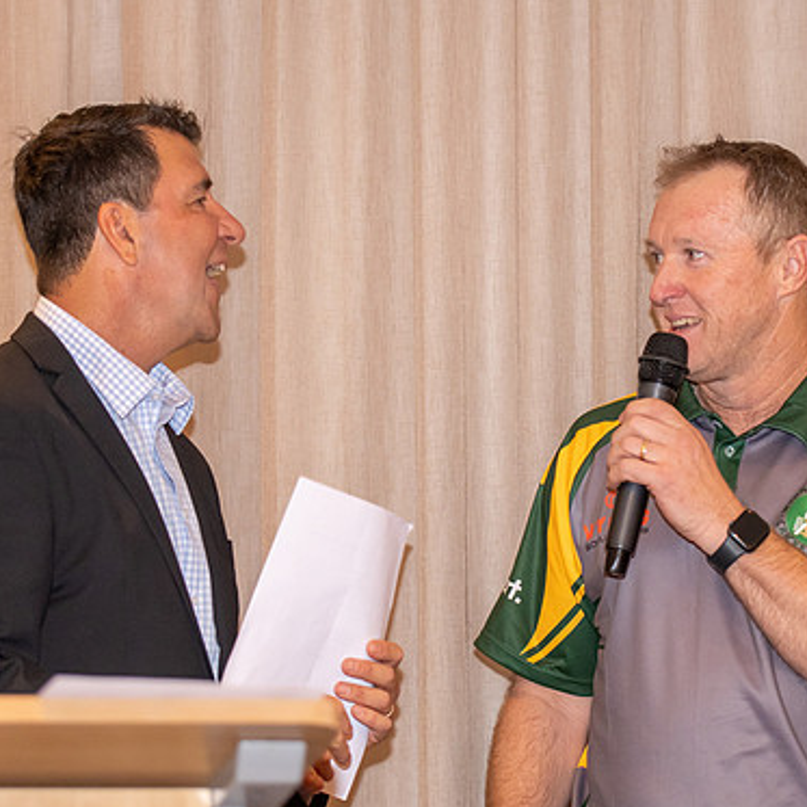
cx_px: 415
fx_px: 4088
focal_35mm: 155
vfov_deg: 11.3
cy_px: 363
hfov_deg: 11.3
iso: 1000
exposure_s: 1/60
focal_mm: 70
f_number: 2.8
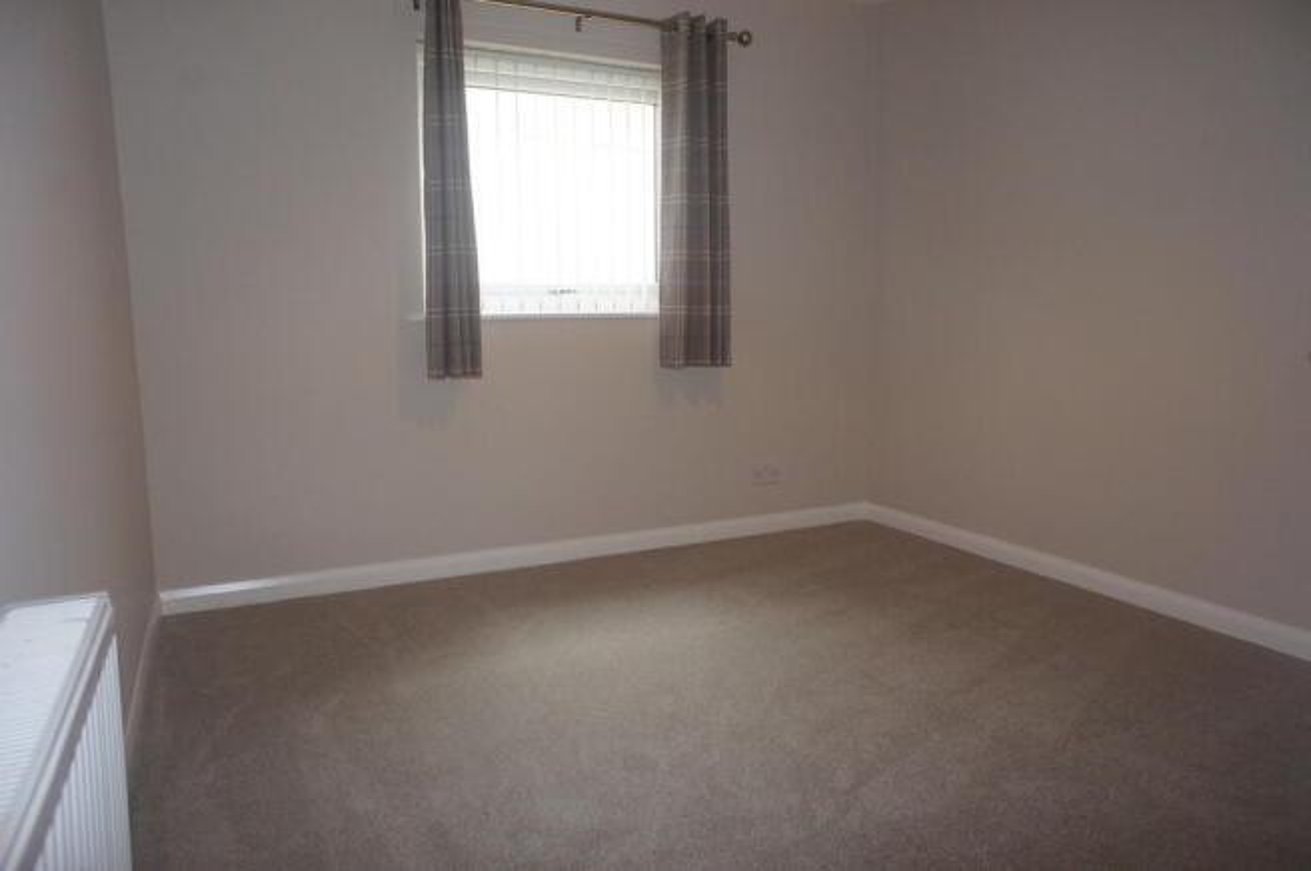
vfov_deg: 53.0
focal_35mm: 24
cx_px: 656
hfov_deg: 73.8
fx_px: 873
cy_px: 436
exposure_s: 1/100
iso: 800
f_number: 5.6
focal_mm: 16
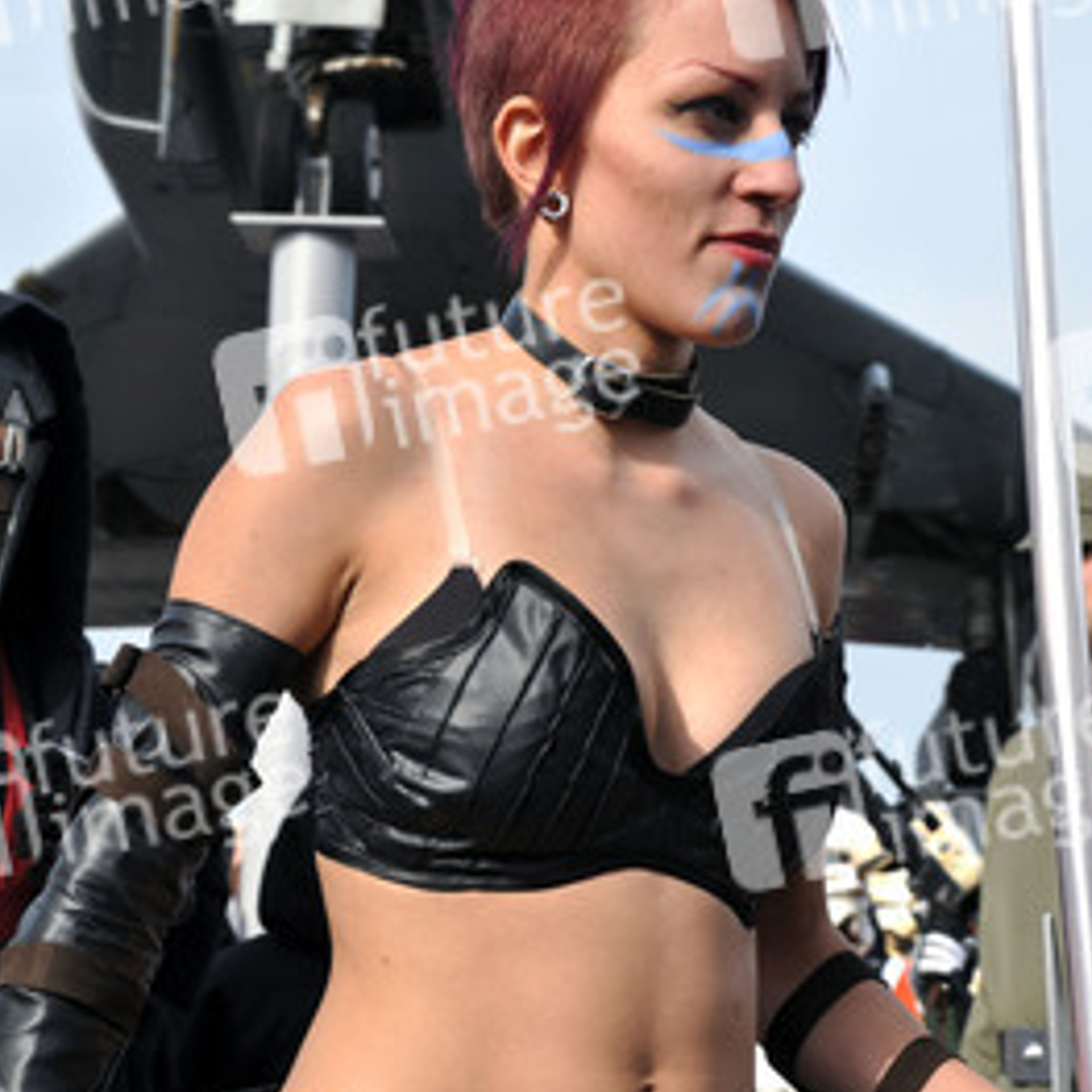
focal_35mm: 93
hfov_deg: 18.7
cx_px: 548
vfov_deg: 18.7
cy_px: 585
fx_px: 3319
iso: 200
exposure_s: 1/320
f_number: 9
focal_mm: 48
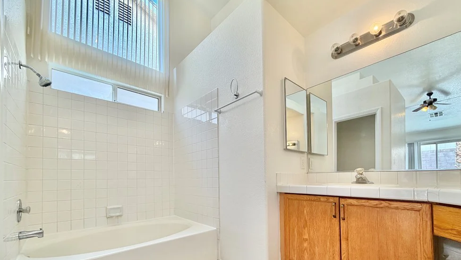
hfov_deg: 99.3
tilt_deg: +2.6
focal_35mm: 16
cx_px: 238
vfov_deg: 65.4
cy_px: 172
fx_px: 196
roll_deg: +0.9
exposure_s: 1/120
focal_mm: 2.22
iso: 125
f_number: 2.2
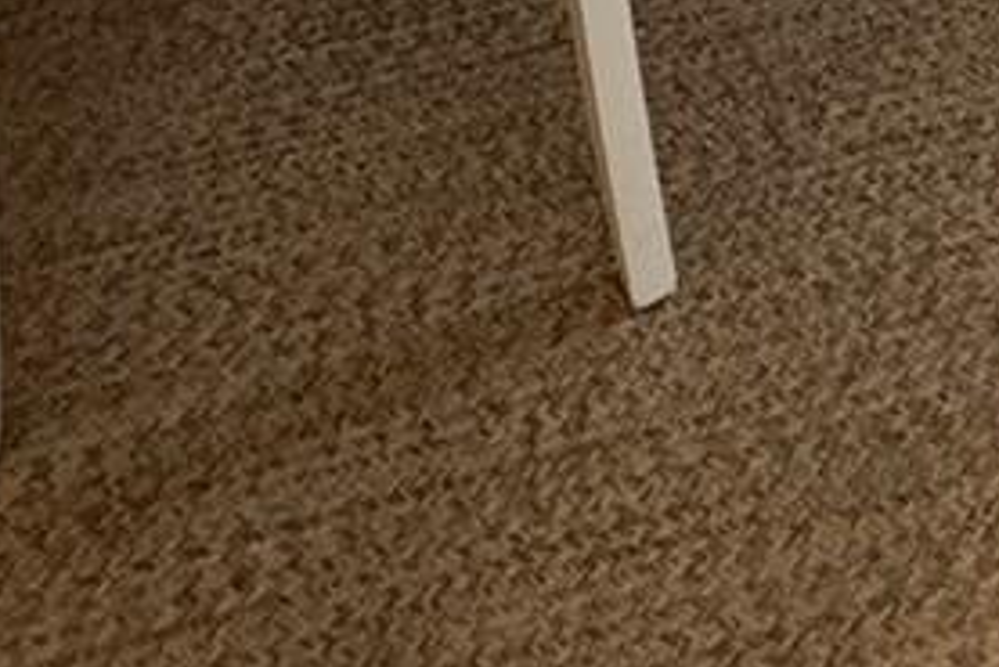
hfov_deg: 21.9
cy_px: -1258
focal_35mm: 84
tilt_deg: -17.6
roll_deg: +1.1
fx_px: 2332
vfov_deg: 11.2
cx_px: 1284
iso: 250
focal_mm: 2.22
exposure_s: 1/60
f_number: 2.2
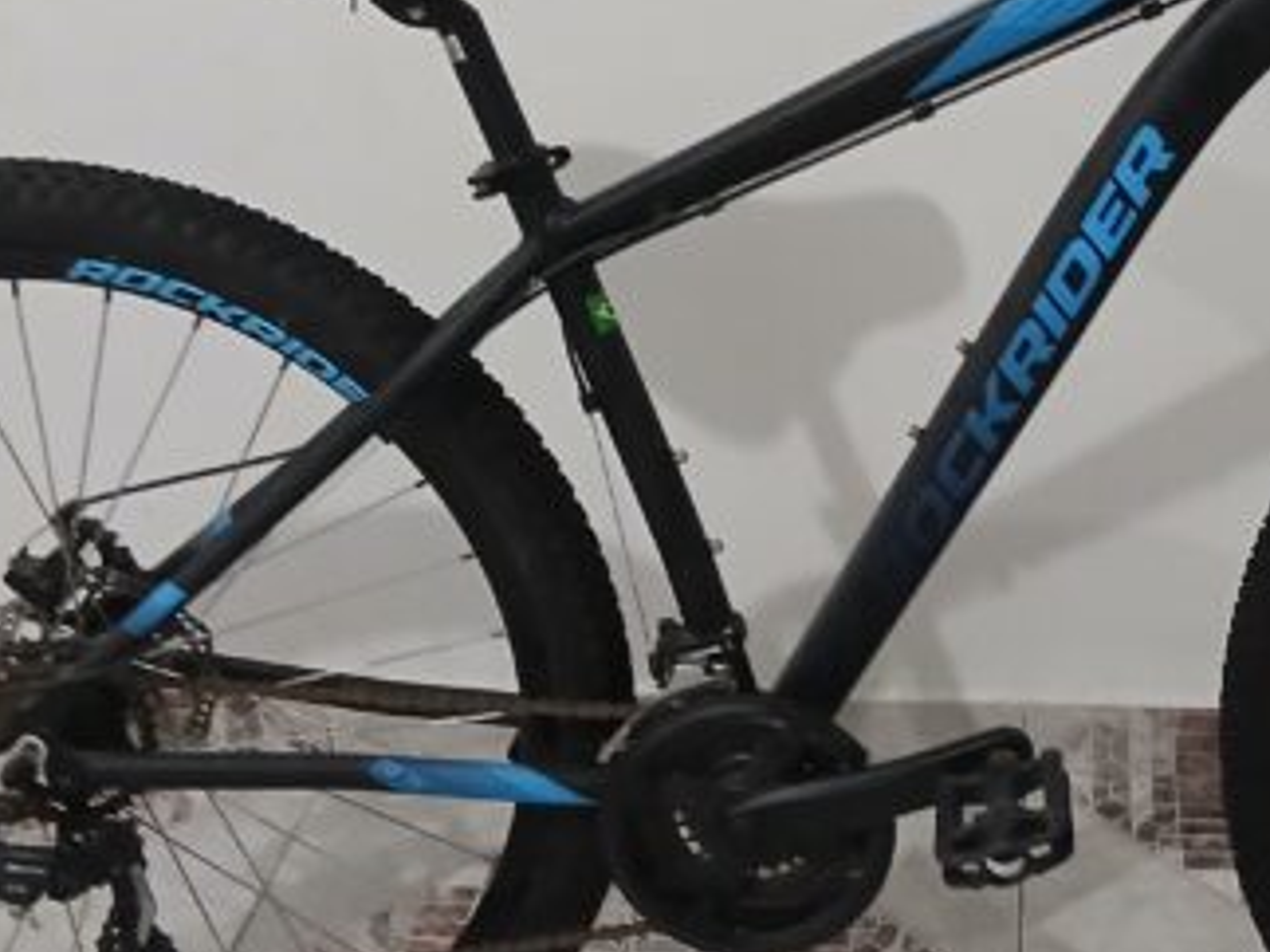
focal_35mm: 58
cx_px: 924
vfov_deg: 25.1
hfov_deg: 32.7
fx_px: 2127
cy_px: 342
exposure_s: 1/20
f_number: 1.8
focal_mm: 3.98
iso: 640
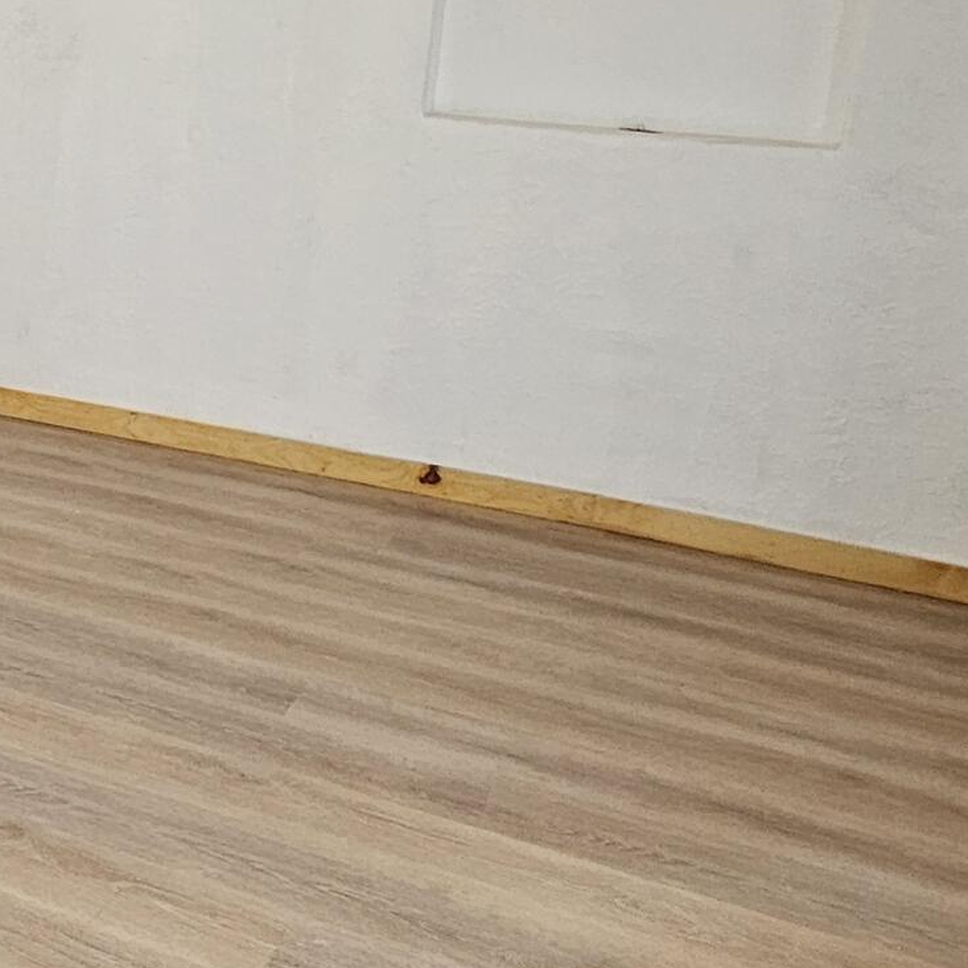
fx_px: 1487
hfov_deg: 29.8
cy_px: 251
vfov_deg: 35.3
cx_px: -250
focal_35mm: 47
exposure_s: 1/60
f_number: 2.2
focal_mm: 2.2
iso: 250
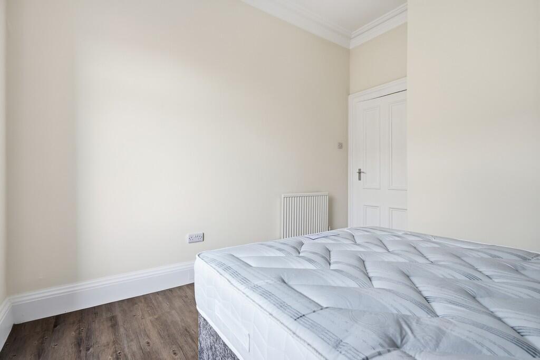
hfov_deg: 93.3
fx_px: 255
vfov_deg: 70.5
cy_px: 180
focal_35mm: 17
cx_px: 270
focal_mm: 17
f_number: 7.1
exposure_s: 1/30
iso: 320
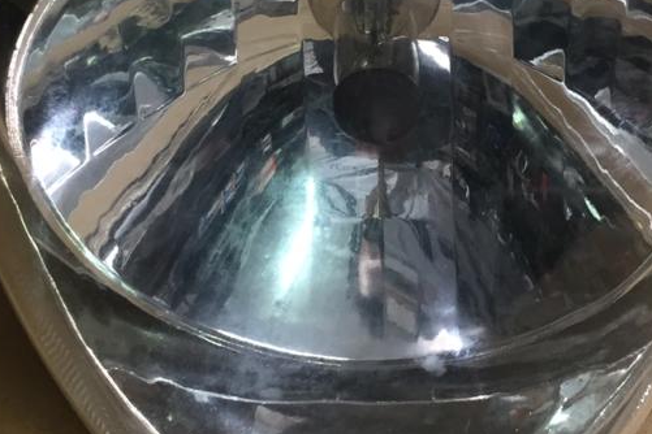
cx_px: 397
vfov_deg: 17.7
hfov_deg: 26.3
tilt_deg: -48.3
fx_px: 1394
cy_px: 190
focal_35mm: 77
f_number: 2.2
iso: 100
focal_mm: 4.15
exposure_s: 1/33
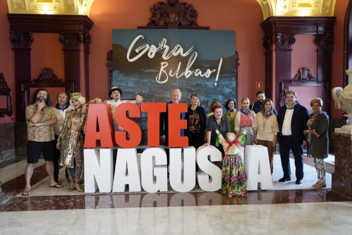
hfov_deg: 69.4
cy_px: 118
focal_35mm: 26
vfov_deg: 49.6
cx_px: 176
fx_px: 254
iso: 1600
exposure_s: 1/100
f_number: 4
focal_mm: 26
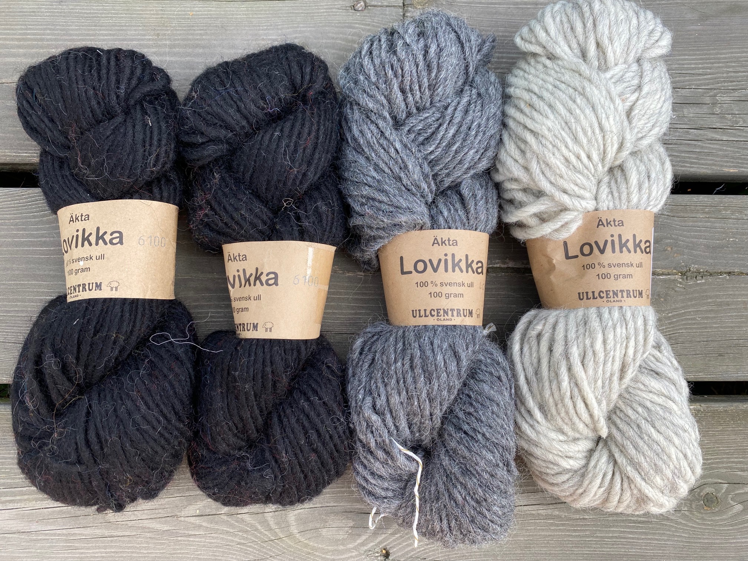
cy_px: 280
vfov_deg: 53.1
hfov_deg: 67.3
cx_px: 374
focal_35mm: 26
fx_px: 562
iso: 32
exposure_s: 1/452
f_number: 1.8
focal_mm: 4.25
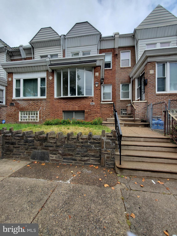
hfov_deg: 89.9
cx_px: 88
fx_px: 89
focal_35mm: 13
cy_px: 118
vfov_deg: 106.2
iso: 50
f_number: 2.2
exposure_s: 1/914
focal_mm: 1.8
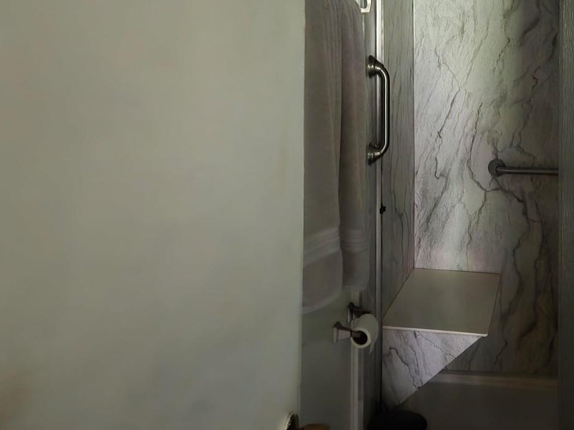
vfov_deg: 34.5
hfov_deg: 44.4
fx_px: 663
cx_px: 464
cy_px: 65
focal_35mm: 40
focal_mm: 5.4
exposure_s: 1/17.2
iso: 2500
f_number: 1.8
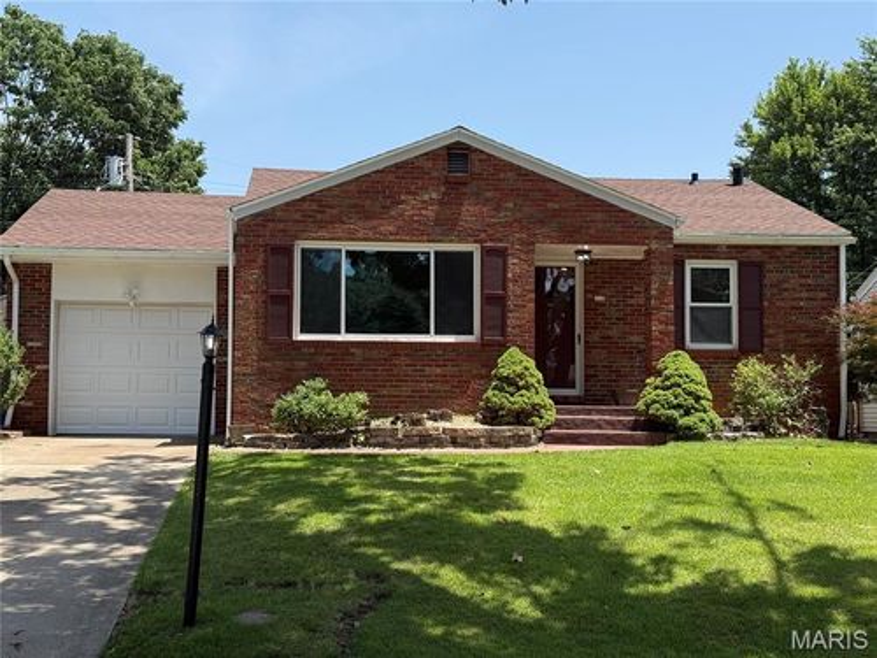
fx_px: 1216
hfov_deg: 39.7
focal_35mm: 48
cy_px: 329
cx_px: 438
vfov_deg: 30.3
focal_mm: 6.76
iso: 80
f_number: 1.78
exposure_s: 1/2667
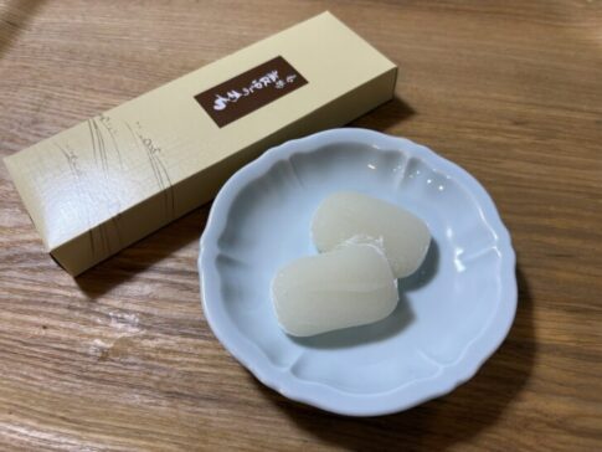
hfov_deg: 67.3
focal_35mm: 26
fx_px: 452
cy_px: 226
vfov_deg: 53.1
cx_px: 301
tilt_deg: -54.8
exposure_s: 1/75
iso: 100
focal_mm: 5.96
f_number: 1.6
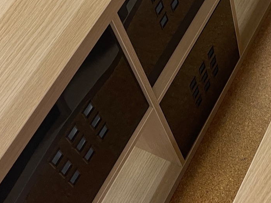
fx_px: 603
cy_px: 27
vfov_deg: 18.9
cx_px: 237
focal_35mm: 77
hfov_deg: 24.7
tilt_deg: -55.0
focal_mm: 5.1
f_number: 1.6
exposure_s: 1/50
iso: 125
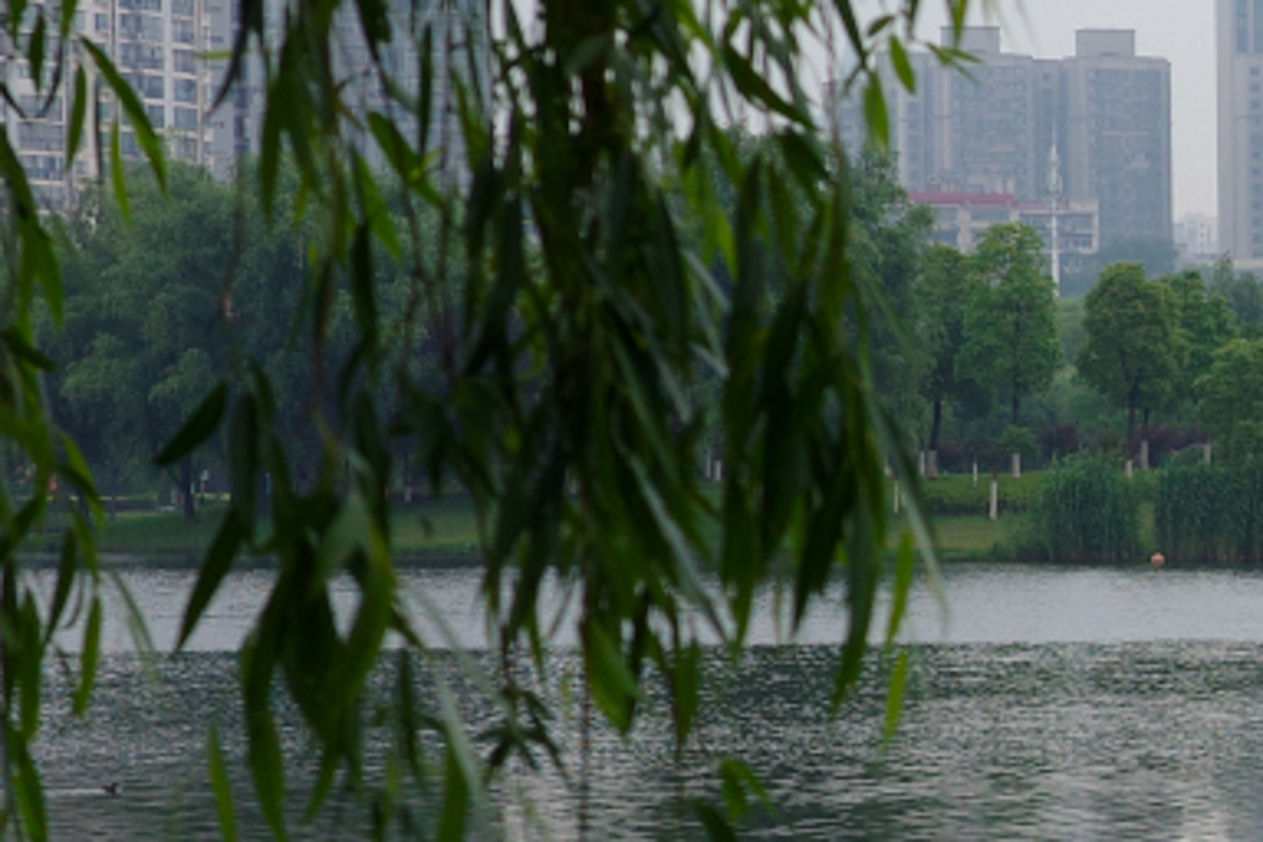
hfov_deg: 9.7
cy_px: 849
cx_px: 2342
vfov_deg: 6.8
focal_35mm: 200
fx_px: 7016
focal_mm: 26
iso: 100
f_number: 4
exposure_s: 1/250
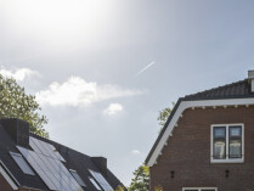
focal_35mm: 53
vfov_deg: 26.4
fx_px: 389
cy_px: 180
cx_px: 147
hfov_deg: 36.1
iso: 200
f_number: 3.5
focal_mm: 24
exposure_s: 1/2500
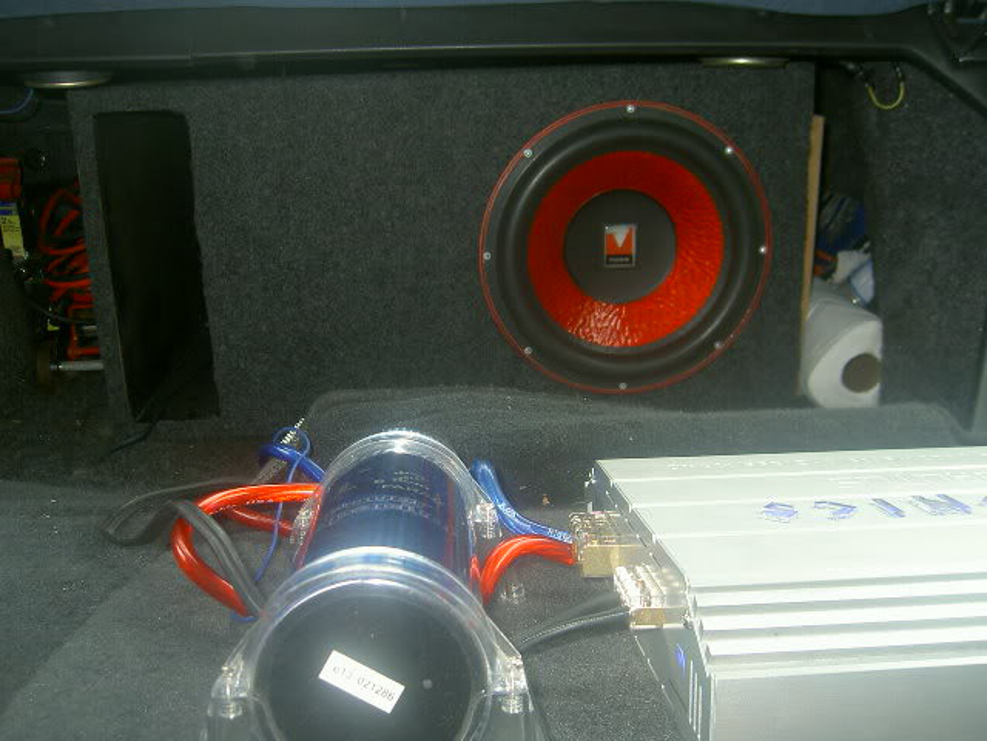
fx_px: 969
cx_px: 494
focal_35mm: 34
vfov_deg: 41.8
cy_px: 370
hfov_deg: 54.0
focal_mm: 5.6
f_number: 2.8
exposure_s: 1/60
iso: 50
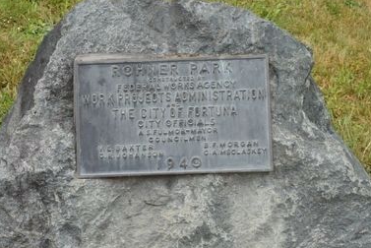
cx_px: 170
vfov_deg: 19.5
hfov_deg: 28.8
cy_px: 135
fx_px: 722
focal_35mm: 70
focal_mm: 22
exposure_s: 1/250
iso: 320
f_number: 8
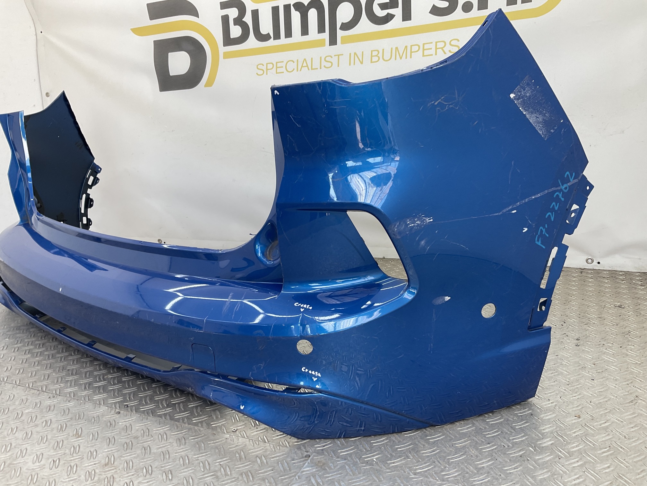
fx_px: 542
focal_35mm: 29
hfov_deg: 61.7
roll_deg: +3.3
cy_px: 243
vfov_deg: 48.2
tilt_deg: -14.2
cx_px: 324
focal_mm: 3
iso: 25
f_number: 1.8
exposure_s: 1/120
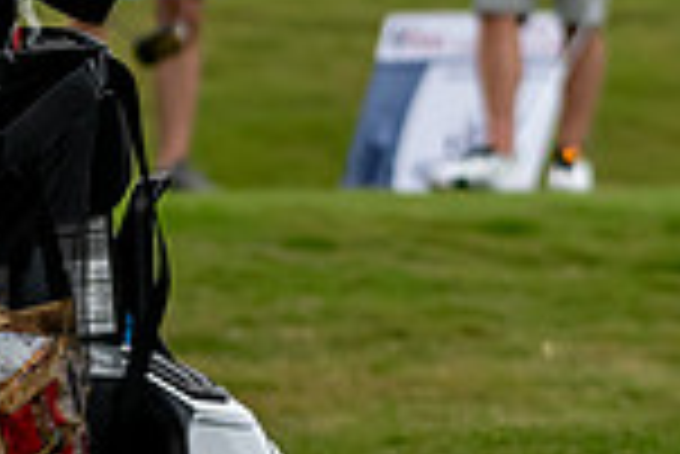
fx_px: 21724
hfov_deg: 1.8
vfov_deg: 1.2
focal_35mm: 1149
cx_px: -387
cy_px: 106
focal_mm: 200
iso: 1100
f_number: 5.6
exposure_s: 1/2000
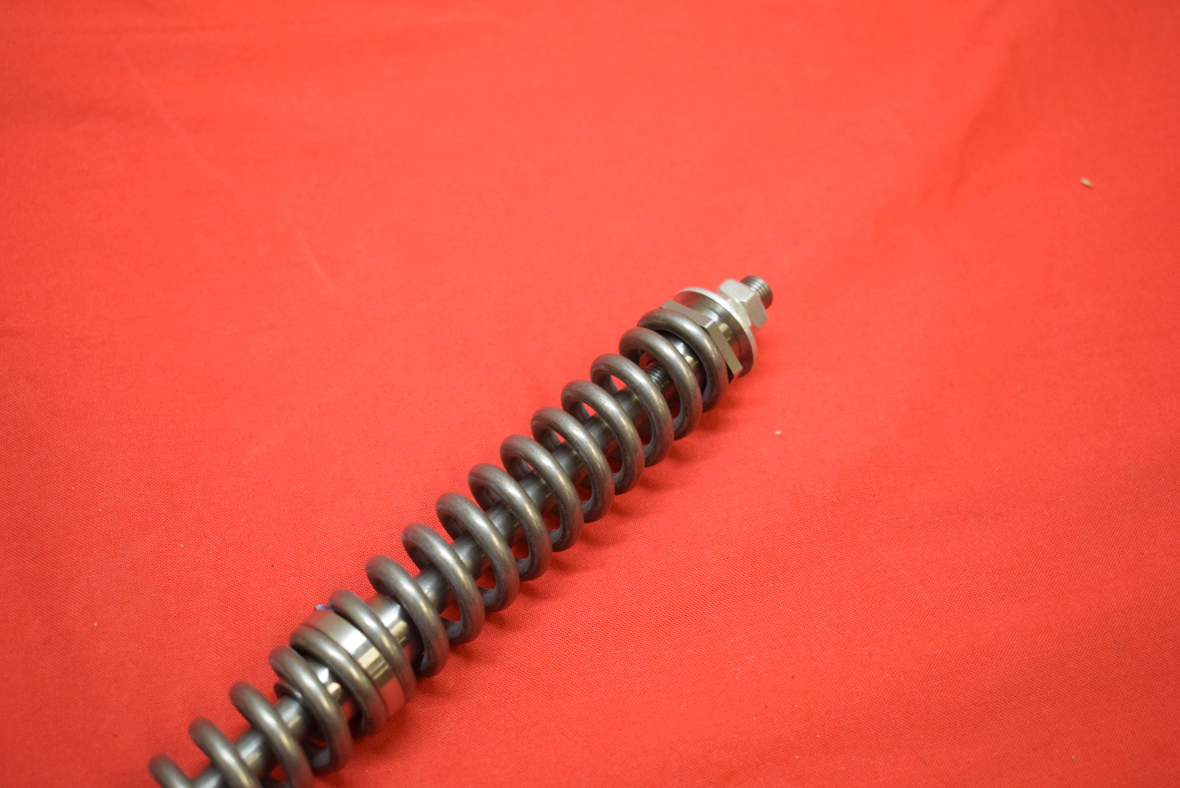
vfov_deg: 26.5
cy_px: 394
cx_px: 590
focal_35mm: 51
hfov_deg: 38.9
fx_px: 1672
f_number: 5
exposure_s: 1/125
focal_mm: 34
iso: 2000
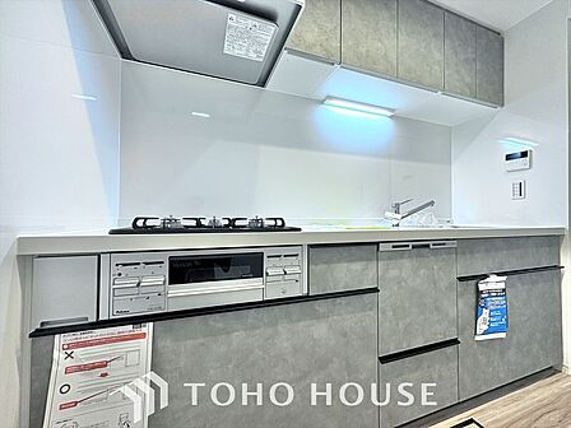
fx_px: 231
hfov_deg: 102.1
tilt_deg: +0.7
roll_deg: +0.3
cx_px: 286
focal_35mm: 14
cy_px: 214
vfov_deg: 85.7
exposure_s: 1/99
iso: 125
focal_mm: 2.22
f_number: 2.2
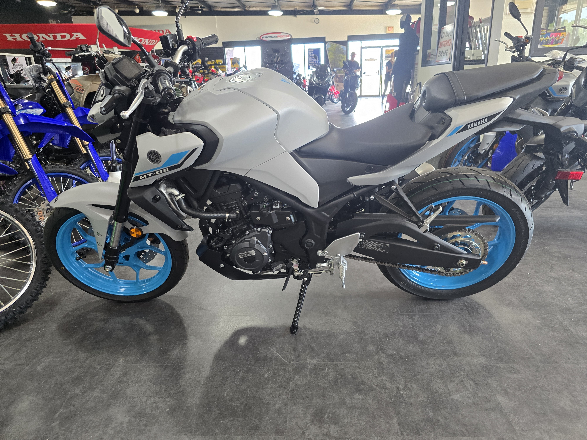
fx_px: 390
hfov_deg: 73.9
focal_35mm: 23
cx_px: 294
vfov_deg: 58.9
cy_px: 220
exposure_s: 1/120
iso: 400
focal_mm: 6.3
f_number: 1.7
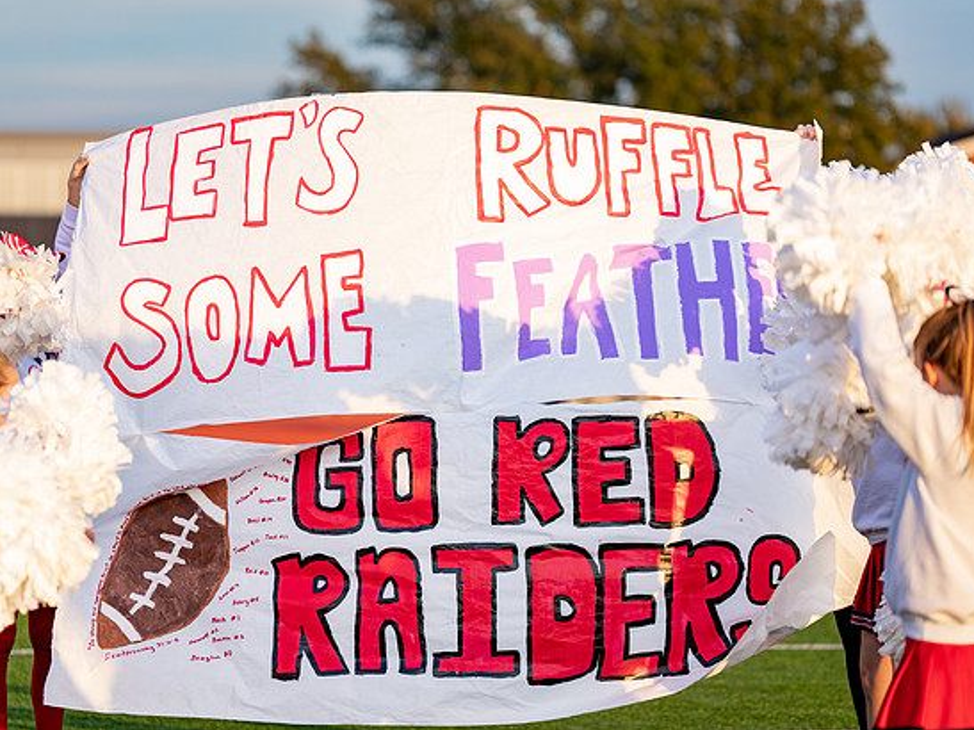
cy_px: 363
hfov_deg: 11.8
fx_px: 4698
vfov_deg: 8.9
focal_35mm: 167
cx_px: 474
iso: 200
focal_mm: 153
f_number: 2.8
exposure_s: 1/1000
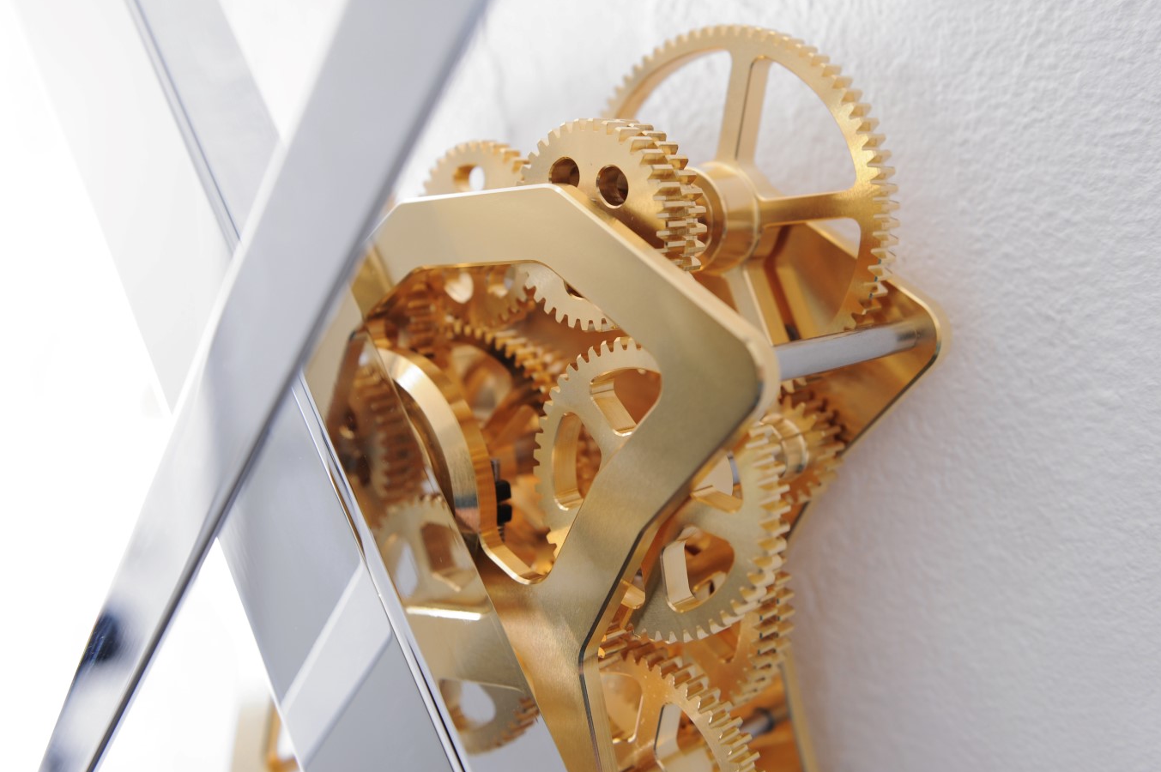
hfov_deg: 46.4
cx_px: 617
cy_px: 320
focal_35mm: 42
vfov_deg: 31.8
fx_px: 1353
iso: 200
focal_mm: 35
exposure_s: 1/125
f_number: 4.5
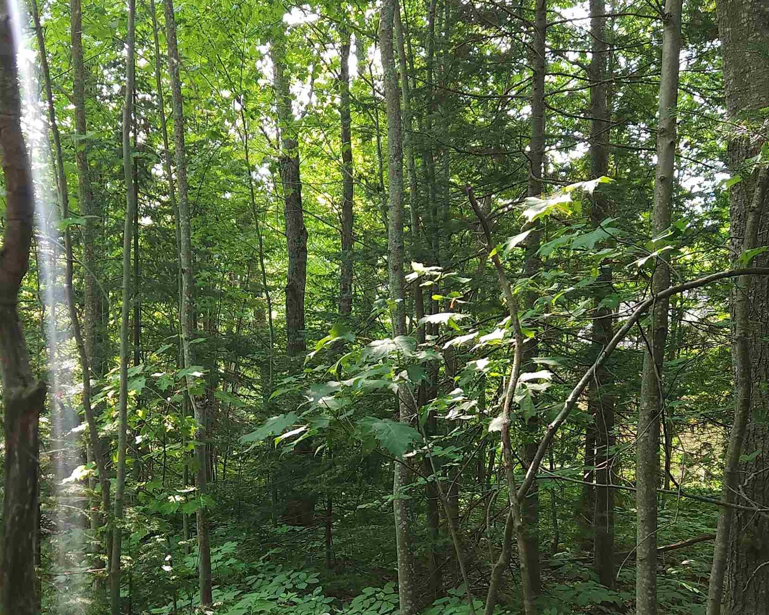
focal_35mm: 42
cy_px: 469
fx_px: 956
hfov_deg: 43.7
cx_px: 340
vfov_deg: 34.8
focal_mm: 5.4
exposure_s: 1/180
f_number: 1.8
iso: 80
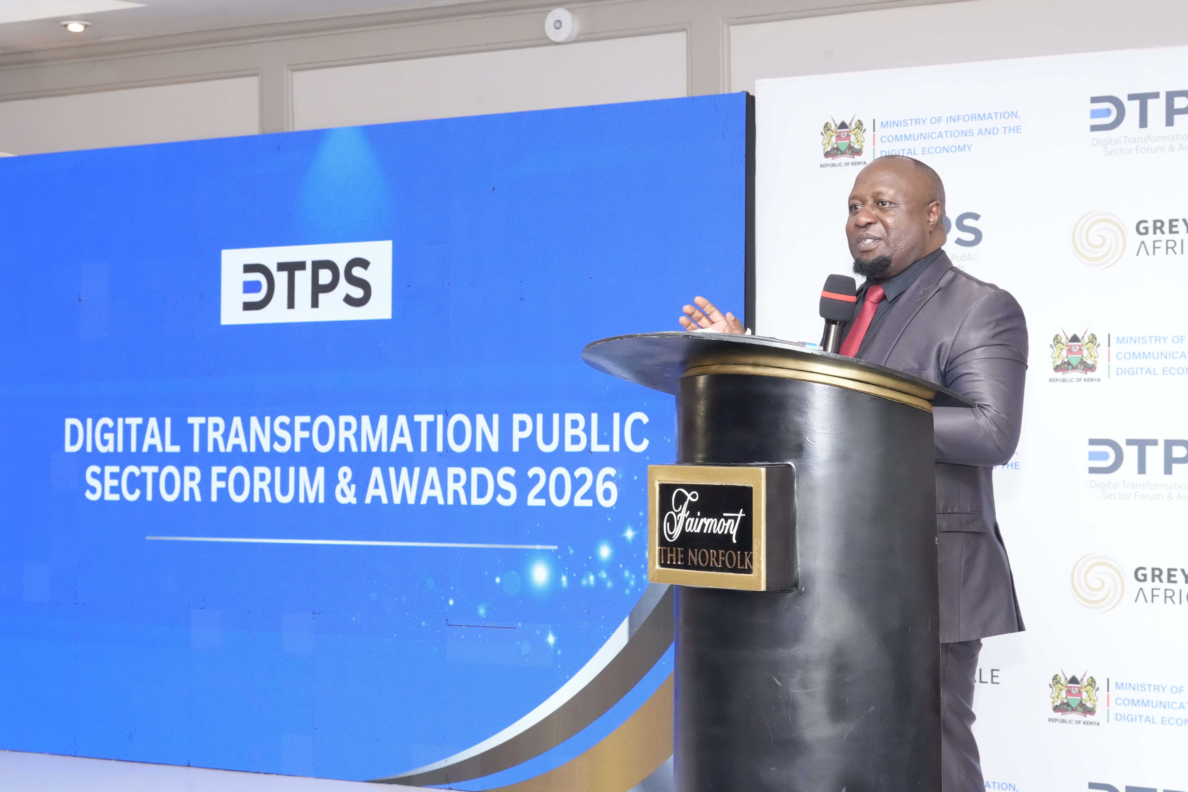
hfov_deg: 28.8
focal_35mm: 70
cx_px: 594
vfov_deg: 19.5
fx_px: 2310
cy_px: 396
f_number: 10
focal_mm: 70
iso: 8000
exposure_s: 1/250
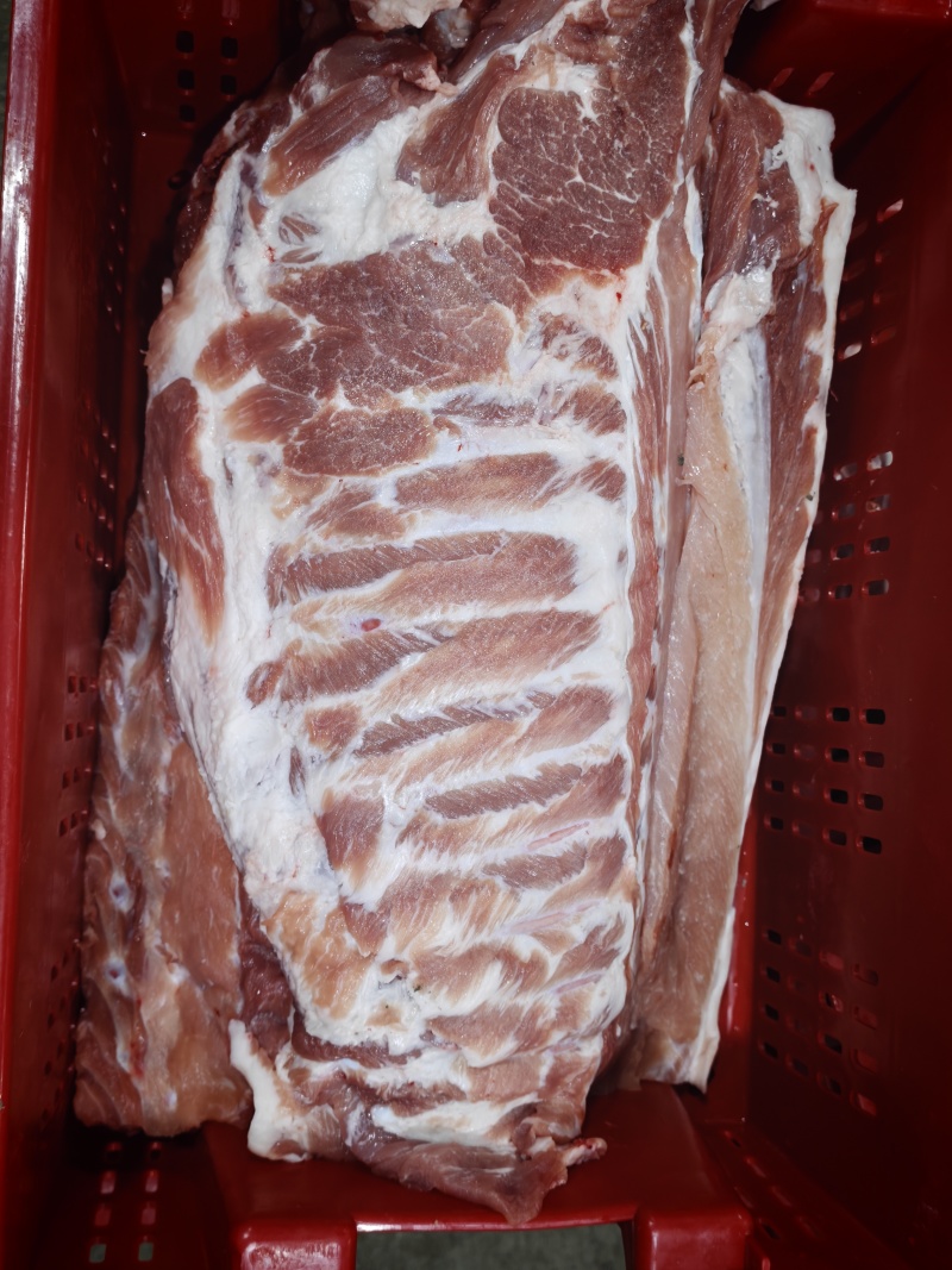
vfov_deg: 50.1
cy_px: 635
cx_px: 476
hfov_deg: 38.7
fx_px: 1357
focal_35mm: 37
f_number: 1.67
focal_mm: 6.62
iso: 250
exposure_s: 1/100
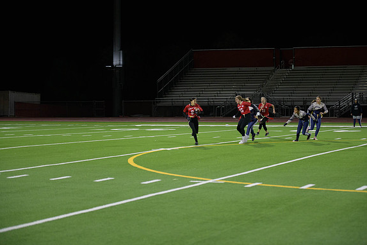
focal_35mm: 86
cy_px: 123
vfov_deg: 15.9
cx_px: 185
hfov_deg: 23.6
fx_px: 877
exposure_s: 1/640
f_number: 2.8
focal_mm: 85
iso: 2500
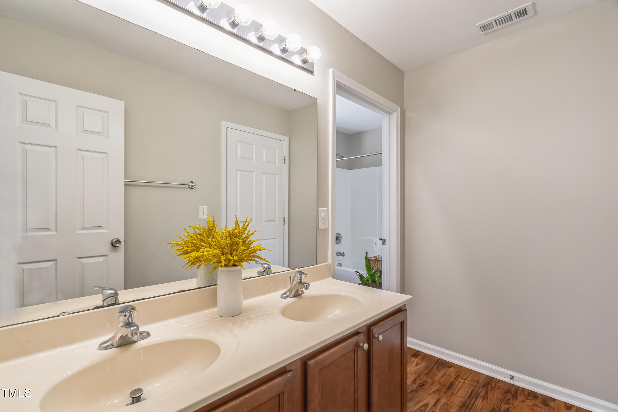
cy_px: 206
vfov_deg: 73.7
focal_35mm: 16
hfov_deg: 96.7
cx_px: 309
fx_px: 275
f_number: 8
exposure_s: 1/6
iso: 200
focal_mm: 16
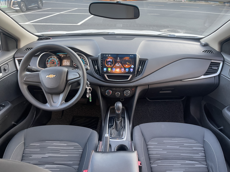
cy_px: 86
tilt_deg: -30.4
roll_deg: -1.3
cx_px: 115
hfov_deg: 69.4
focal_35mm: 25
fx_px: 166
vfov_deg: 54.9
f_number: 1.6
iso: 125
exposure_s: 1/68
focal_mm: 5.1
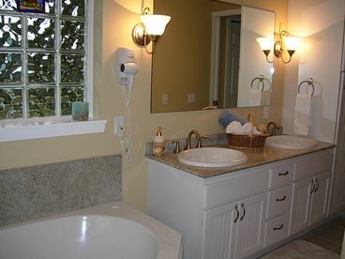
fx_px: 359
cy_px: 130
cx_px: 172
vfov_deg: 39.7
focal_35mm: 36
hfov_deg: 51.4
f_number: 2.7
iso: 52
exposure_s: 1/47.9
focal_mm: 7.5
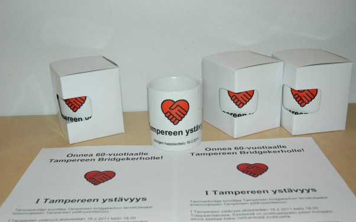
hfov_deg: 44.8
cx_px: 178
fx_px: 432
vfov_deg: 28.9
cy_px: 110
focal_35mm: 45
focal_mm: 29
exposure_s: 1/80
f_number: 5
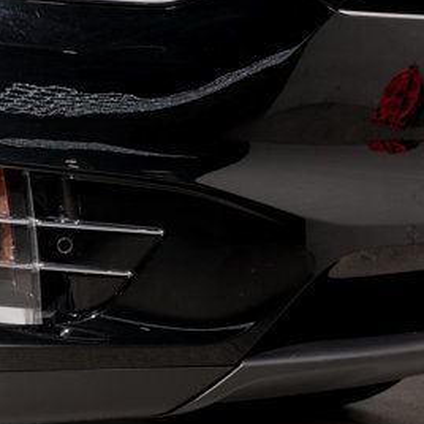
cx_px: -52
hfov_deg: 11.8
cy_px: 178
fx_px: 2023
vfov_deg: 12.0
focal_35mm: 146
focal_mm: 45
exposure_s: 1/50
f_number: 6.3
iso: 250
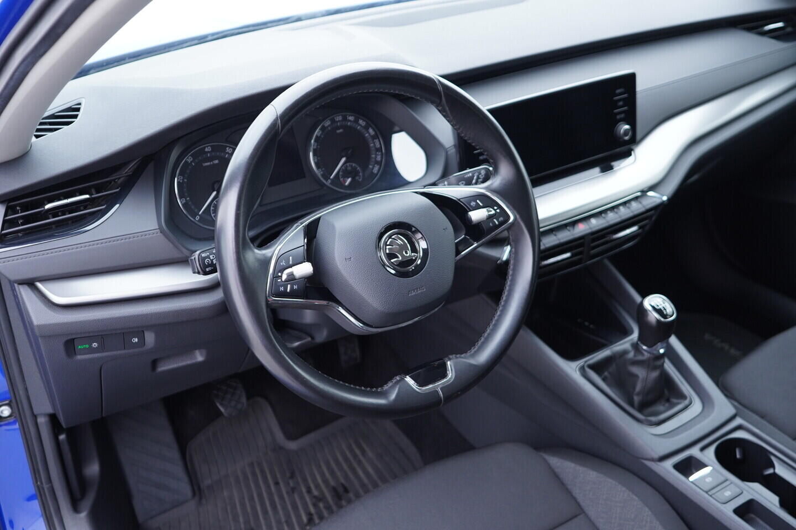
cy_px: 265
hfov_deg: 53.1
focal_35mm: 36
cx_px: 398
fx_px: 796
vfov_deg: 36.9
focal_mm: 24
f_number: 2.8
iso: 400
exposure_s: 1/40
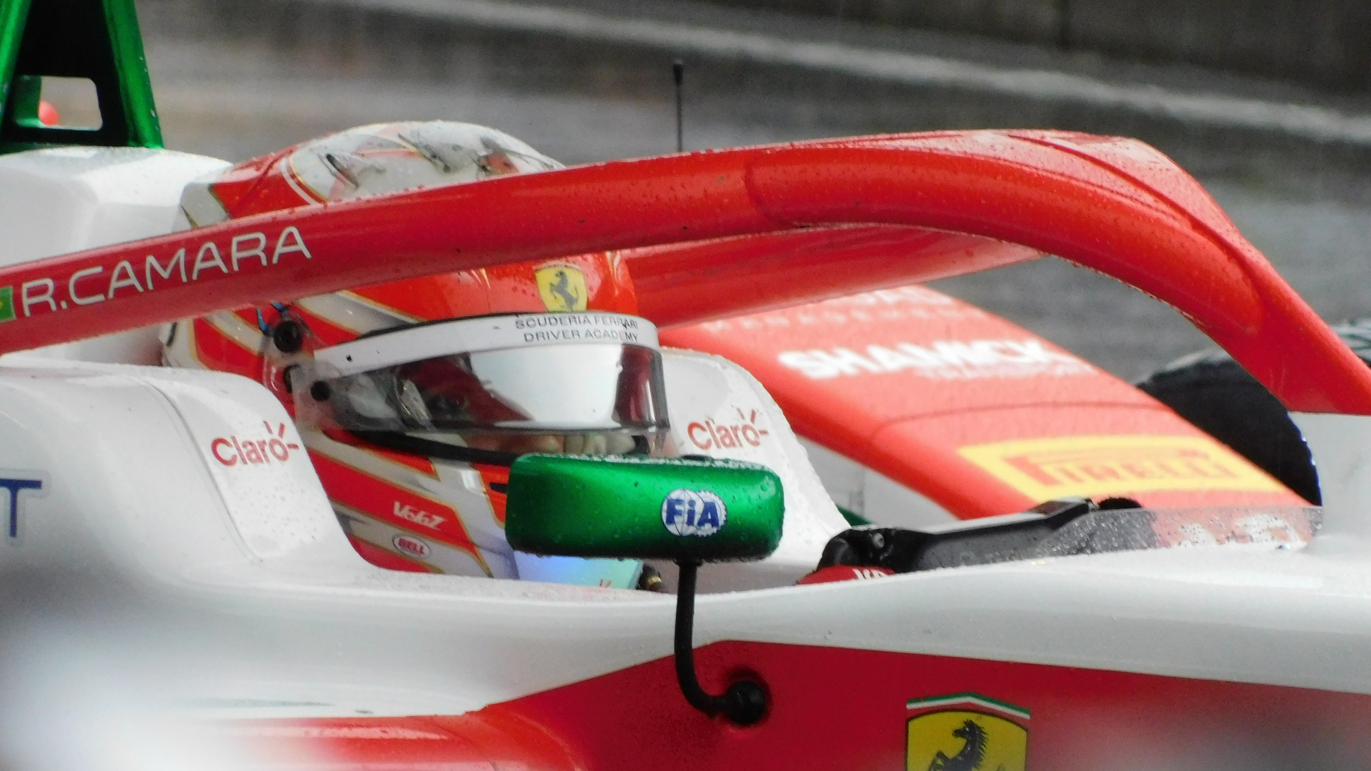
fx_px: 33882
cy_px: 383
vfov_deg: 1.3
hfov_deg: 2.3
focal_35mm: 932
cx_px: 686
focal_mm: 152
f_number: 6.5
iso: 800
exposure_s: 1/60
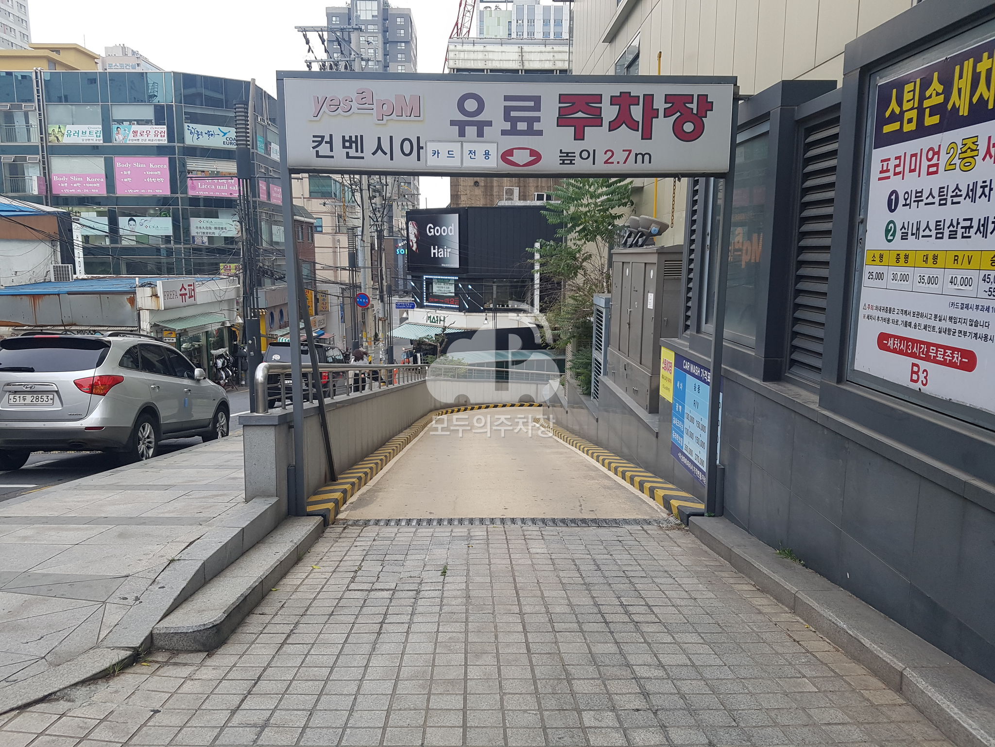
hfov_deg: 67.3
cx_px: 498
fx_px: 747
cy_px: 374
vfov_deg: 53.1
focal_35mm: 26
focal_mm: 4.2
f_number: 1.7
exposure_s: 1/120
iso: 64
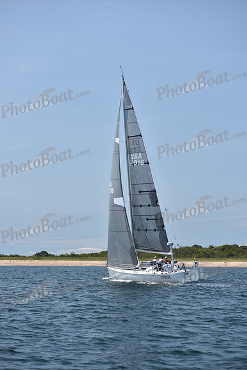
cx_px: 124
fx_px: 946
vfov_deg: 22.1
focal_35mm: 92
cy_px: 185
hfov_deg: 14.9
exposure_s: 1/1250
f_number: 4.5
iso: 250
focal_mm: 92
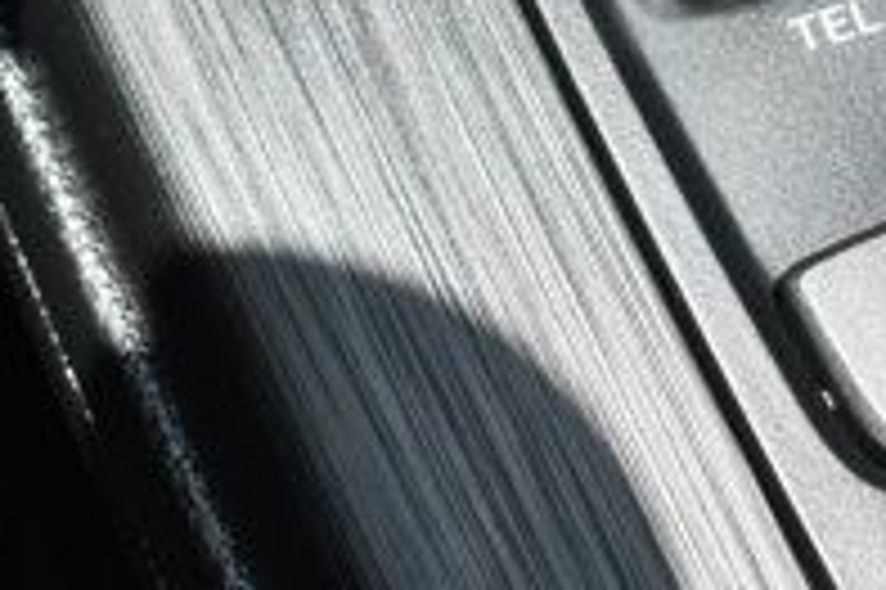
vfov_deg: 9.7
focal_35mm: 140
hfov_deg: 14.0
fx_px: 3443
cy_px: -106
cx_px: 1192
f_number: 8
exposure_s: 1/250
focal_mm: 29
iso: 200
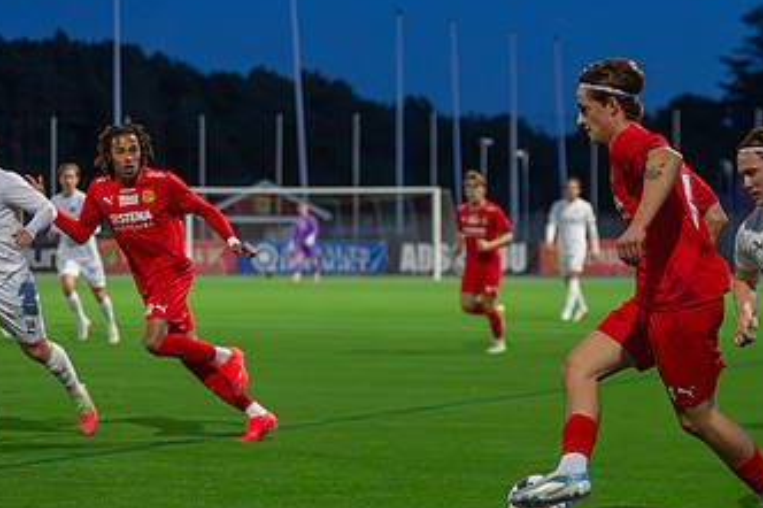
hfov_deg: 12.3
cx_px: 614
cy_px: 370
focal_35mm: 166
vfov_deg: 8.3
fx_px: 3516
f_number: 3.2
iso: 8000
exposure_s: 1/1000
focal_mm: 95
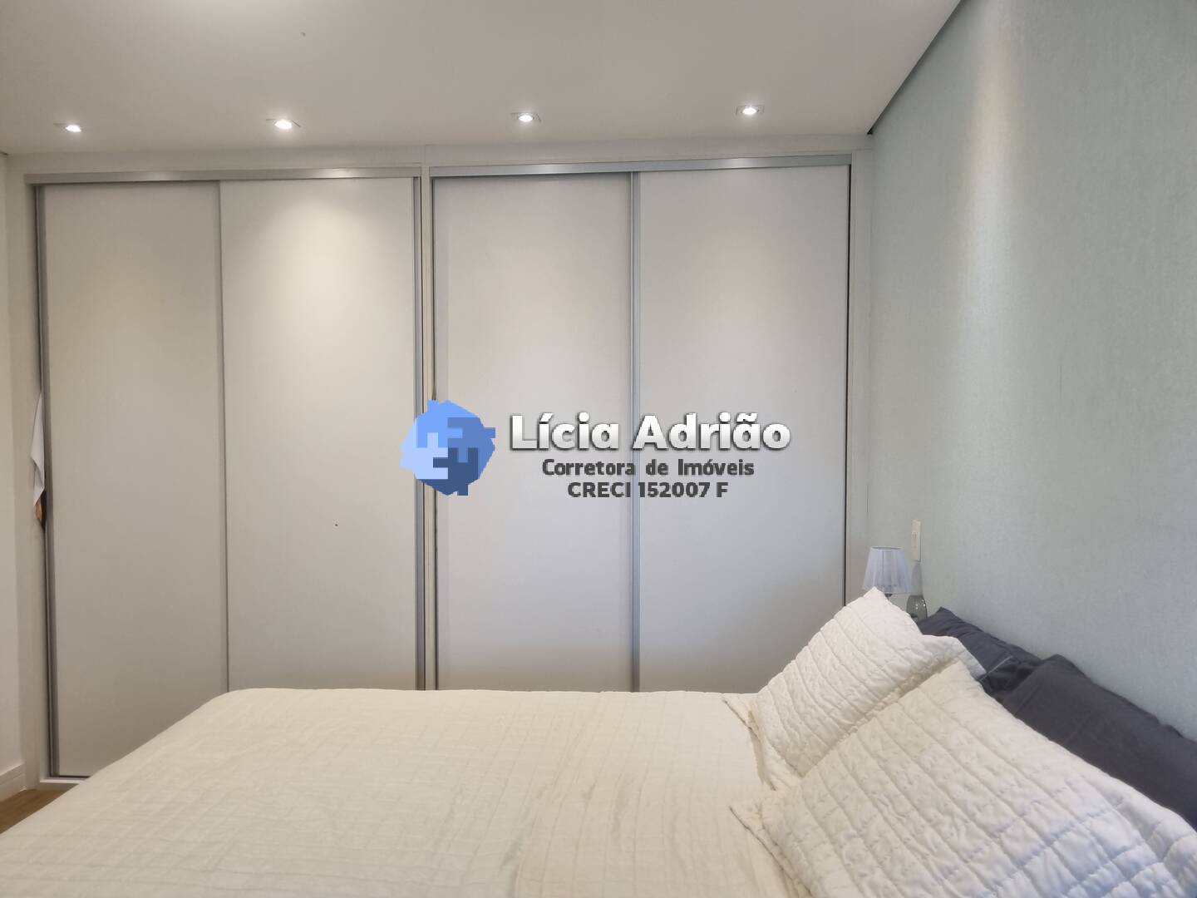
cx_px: 598
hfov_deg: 67.3
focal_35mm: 26
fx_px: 899
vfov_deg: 53.1
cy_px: 449
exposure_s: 1/120
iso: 200
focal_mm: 5.4
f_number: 1.8
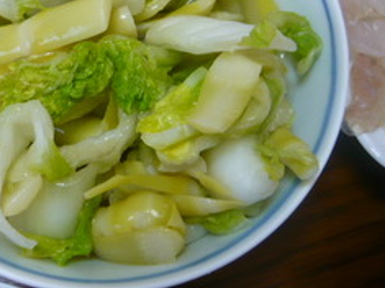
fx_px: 656
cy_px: 35
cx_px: 105
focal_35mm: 59
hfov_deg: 32.2
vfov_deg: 24.2
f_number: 2.8
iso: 200
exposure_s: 1/30
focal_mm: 5.5
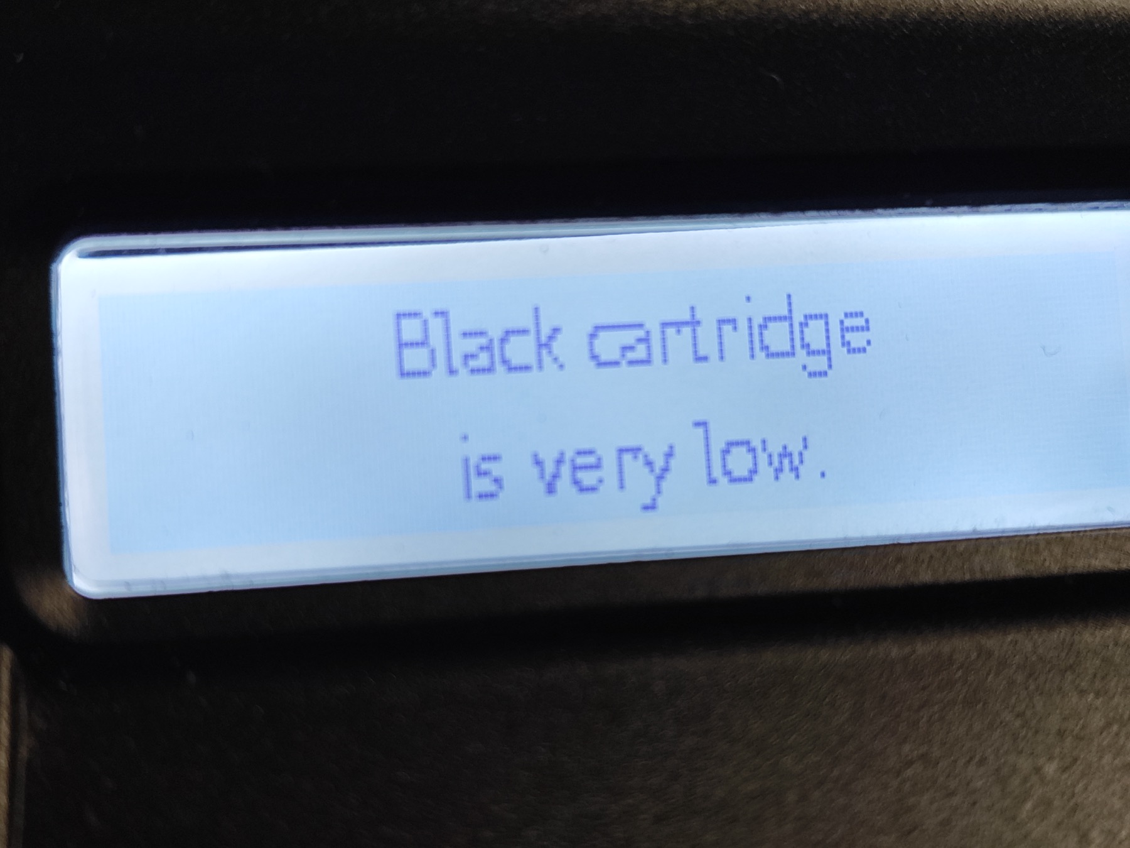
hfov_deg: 71.6
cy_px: 424
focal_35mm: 24
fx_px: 783
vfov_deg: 56.8
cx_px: 565
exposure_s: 1/120
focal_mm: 5.89
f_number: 1.89
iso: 194
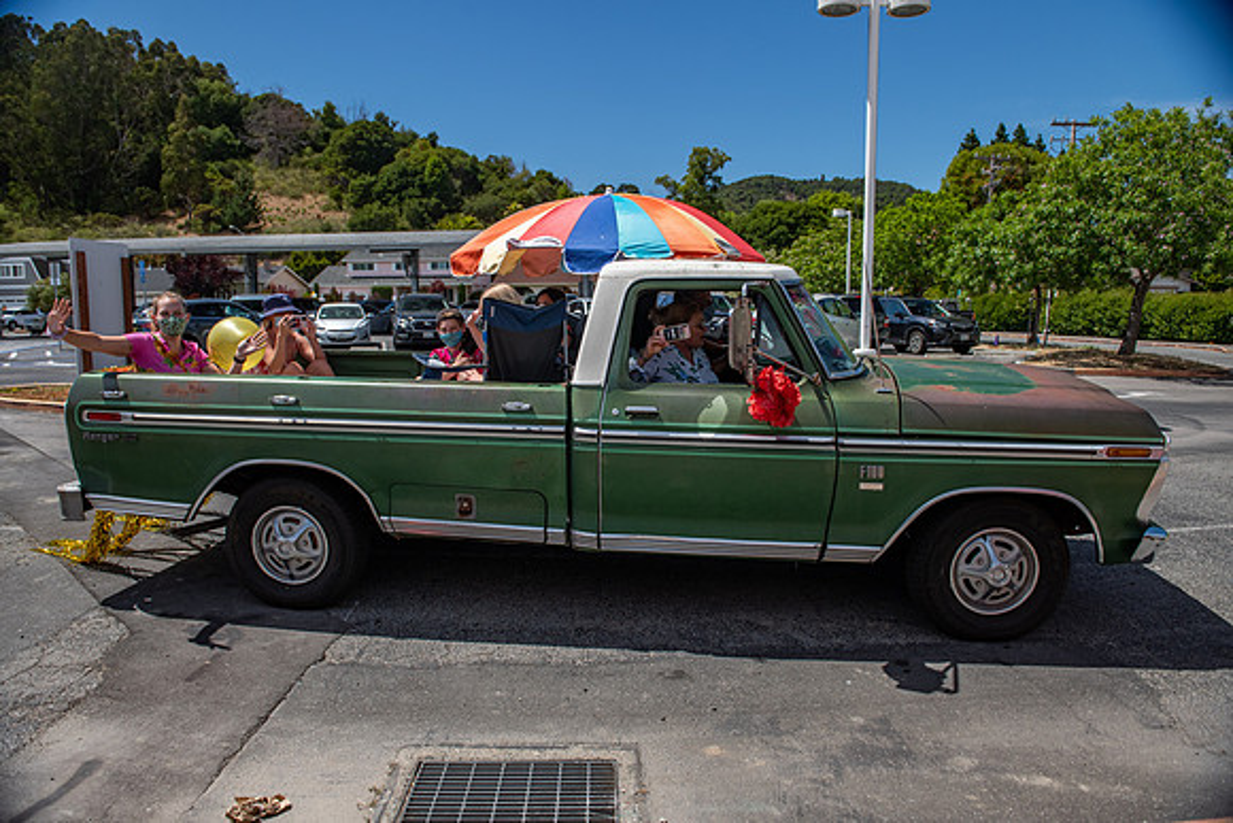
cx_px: 616
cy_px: 412
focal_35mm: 24
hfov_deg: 73.7
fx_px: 822
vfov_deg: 53.2
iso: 320
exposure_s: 1/1000
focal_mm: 24
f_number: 5
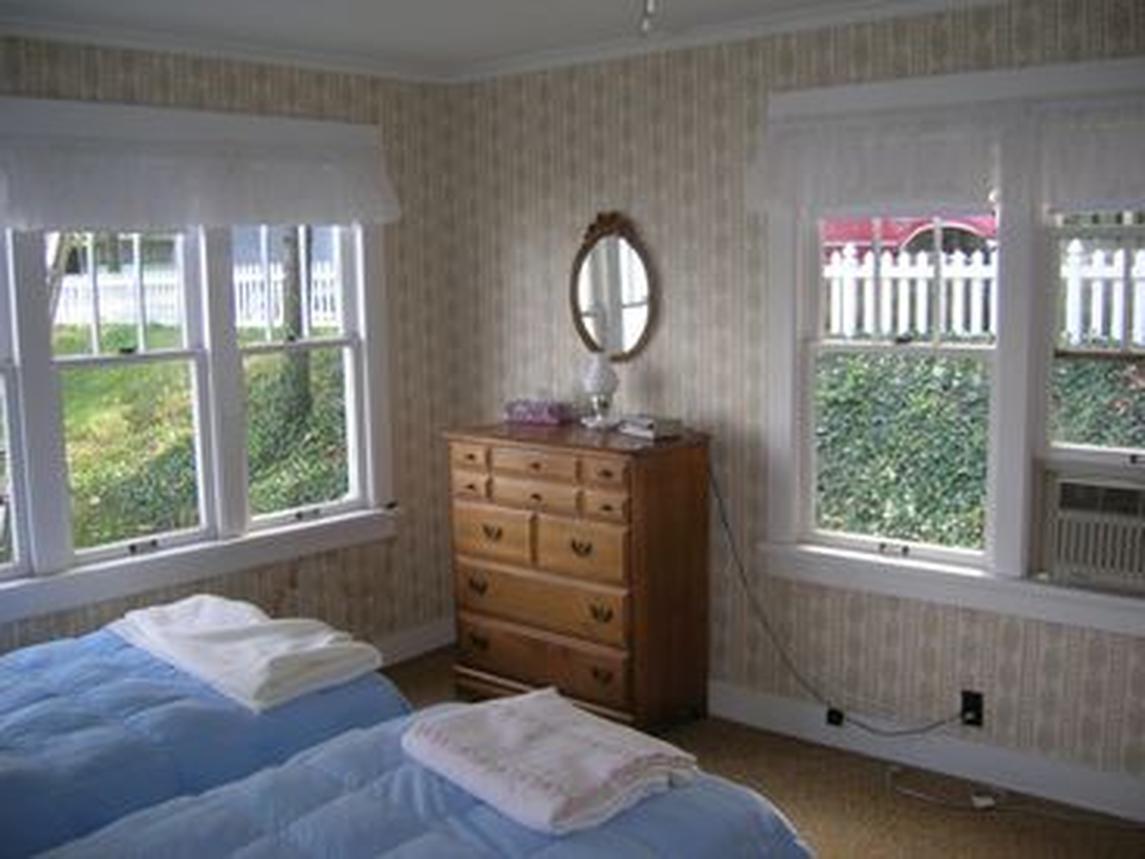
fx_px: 1125
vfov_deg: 41.8
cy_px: 430
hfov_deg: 54.0
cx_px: 572
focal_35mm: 34
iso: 50
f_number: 2.9
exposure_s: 1/44.2
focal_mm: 5.7
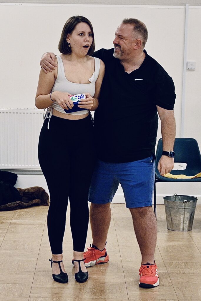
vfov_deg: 40.5
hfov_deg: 27.7
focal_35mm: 49
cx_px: 100
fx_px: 408
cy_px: 150
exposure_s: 1/125
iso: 2000
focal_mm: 32.5
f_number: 5
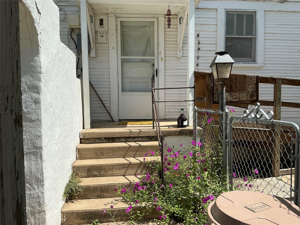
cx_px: 150
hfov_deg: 63.4
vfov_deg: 49.7
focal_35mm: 28
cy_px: 112
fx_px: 243
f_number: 1.8
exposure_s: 1/2320
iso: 25
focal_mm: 3
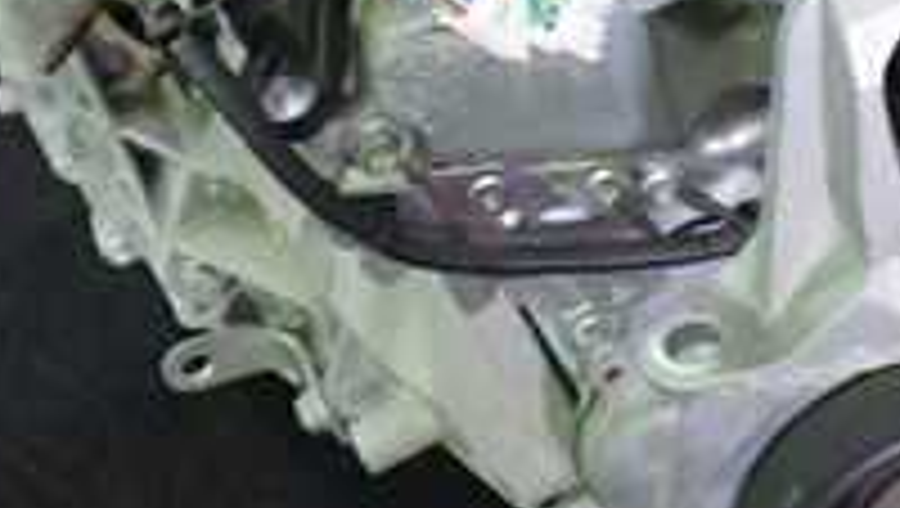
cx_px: 486
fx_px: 2341
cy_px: -135
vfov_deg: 12.1
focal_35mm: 98
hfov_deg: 21.8
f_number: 2.3
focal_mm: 5.4
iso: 320
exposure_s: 1/30
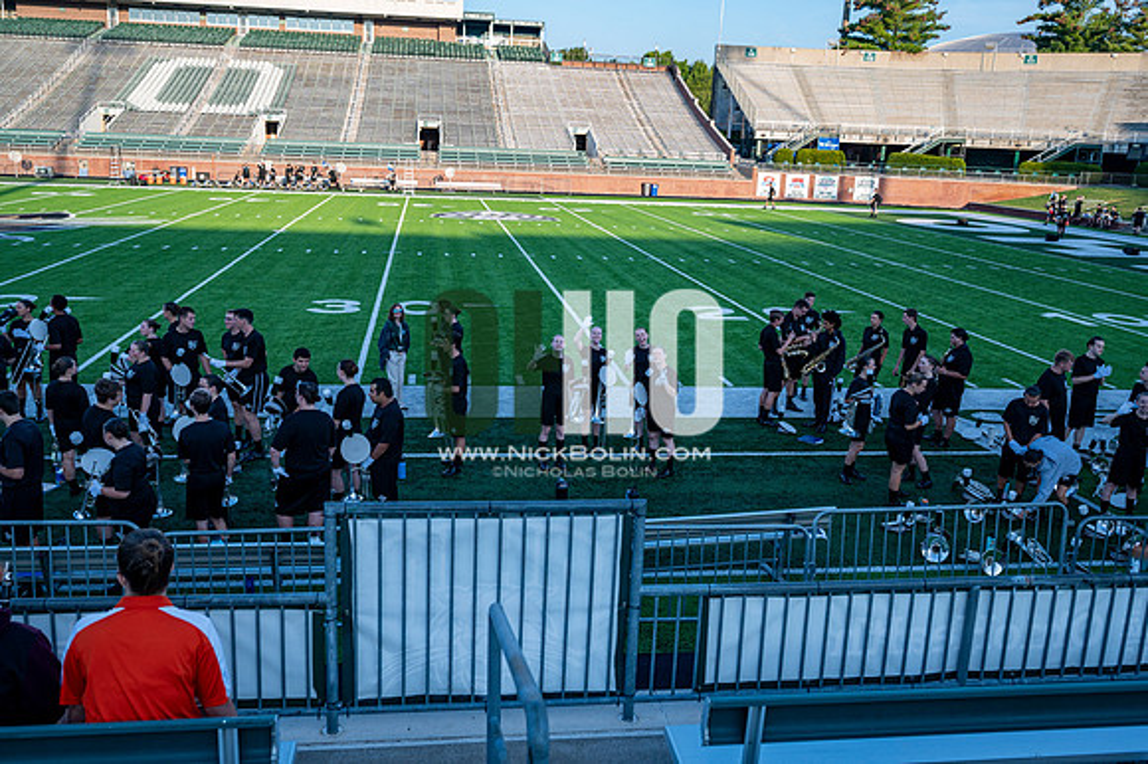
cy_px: 382
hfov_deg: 62.0
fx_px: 956
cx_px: 574
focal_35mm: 30
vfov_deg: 43.6
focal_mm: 30
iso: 640
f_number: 4
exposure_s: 1/1600
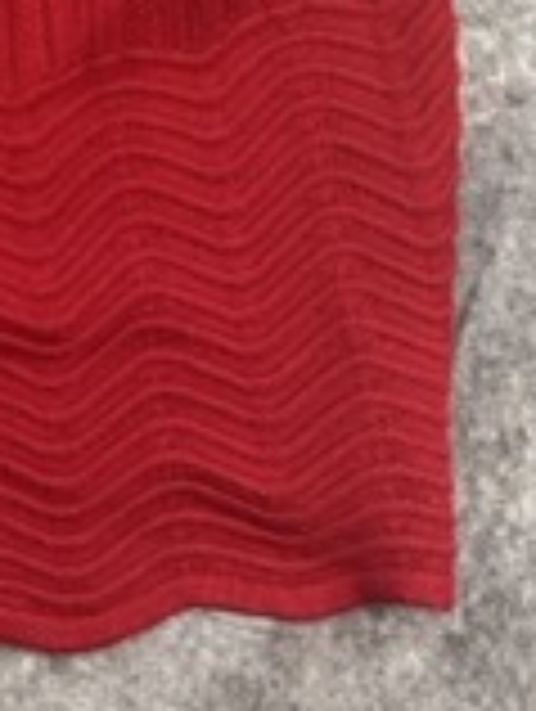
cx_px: -239
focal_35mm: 97
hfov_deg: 14.4
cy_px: -706
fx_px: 1997
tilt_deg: -59.3
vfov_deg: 15.9
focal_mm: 6.76
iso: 160
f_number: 1.78
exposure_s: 1/100
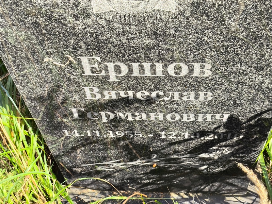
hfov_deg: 38.2
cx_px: 136
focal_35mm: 50
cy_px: 102
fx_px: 393
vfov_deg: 29.1
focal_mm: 4.71
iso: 50
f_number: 1.7
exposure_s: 1/246
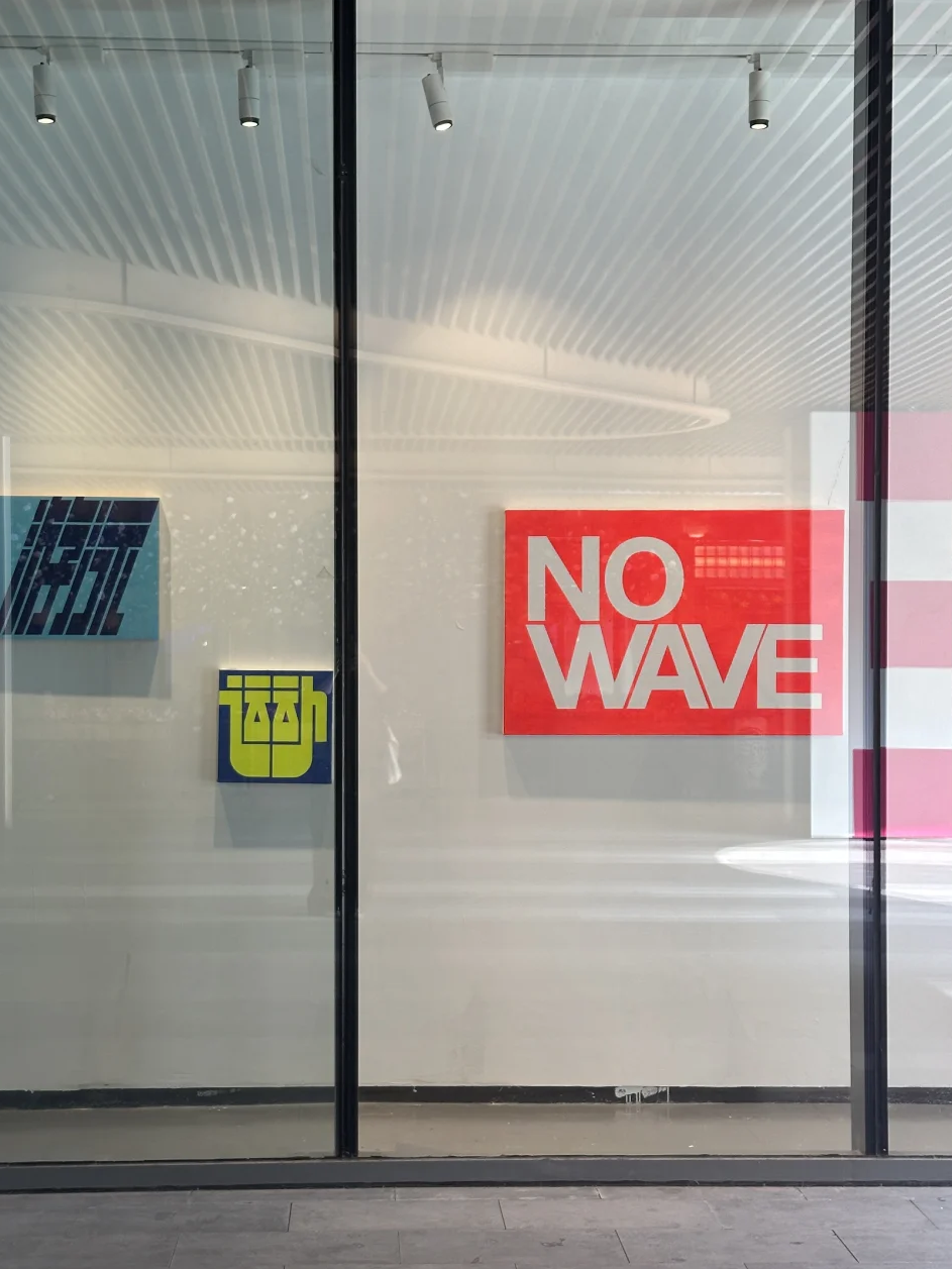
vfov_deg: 34.9
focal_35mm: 55
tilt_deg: +0.0
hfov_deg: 26.5
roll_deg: -0.4
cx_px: 414
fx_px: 2016
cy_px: 660
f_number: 1.78
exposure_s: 1/100
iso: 64
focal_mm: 6.86
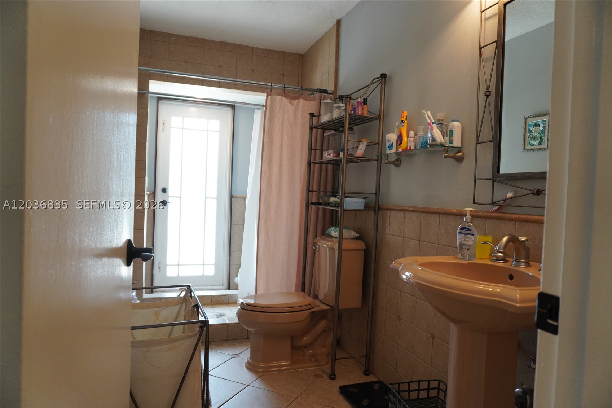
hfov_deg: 73.7
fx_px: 408
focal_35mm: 24
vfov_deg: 53.1
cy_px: 204
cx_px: 306
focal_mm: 16
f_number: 4
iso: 640
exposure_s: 1/160
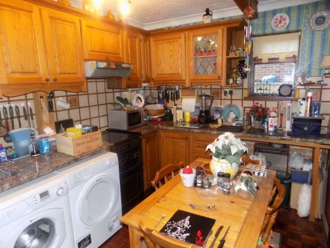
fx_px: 219
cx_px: 165
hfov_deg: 73.9
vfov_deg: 58.9
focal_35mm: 23
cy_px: 124
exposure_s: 1/30
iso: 200
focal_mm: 4
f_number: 3.1
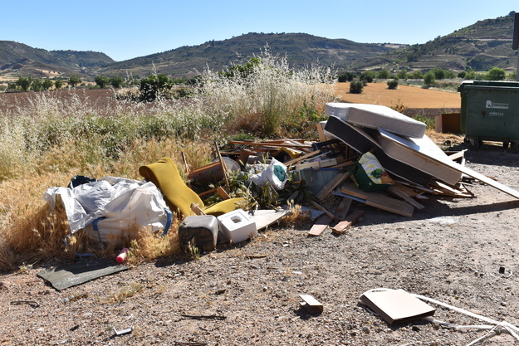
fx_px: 541
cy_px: 173
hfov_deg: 51.3
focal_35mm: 38
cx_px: 260
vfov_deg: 35.5
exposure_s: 1/500
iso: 200
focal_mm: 25
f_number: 11
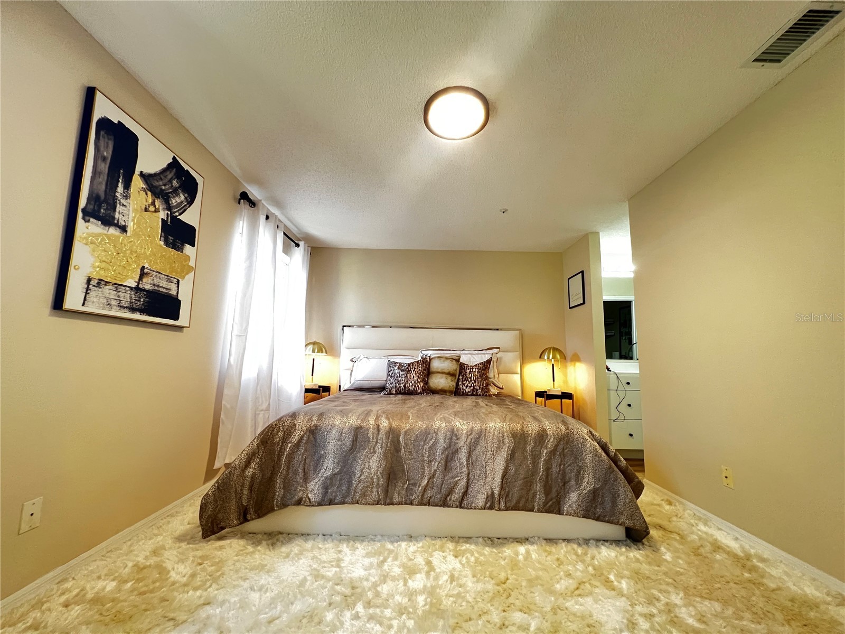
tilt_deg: +8.4
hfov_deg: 106.2
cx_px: 422
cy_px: 317
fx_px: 317
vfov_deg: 89.9
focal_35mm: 13
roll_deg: -0.6
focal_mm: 1.57
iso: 500
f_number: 1.8
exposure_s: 1/60
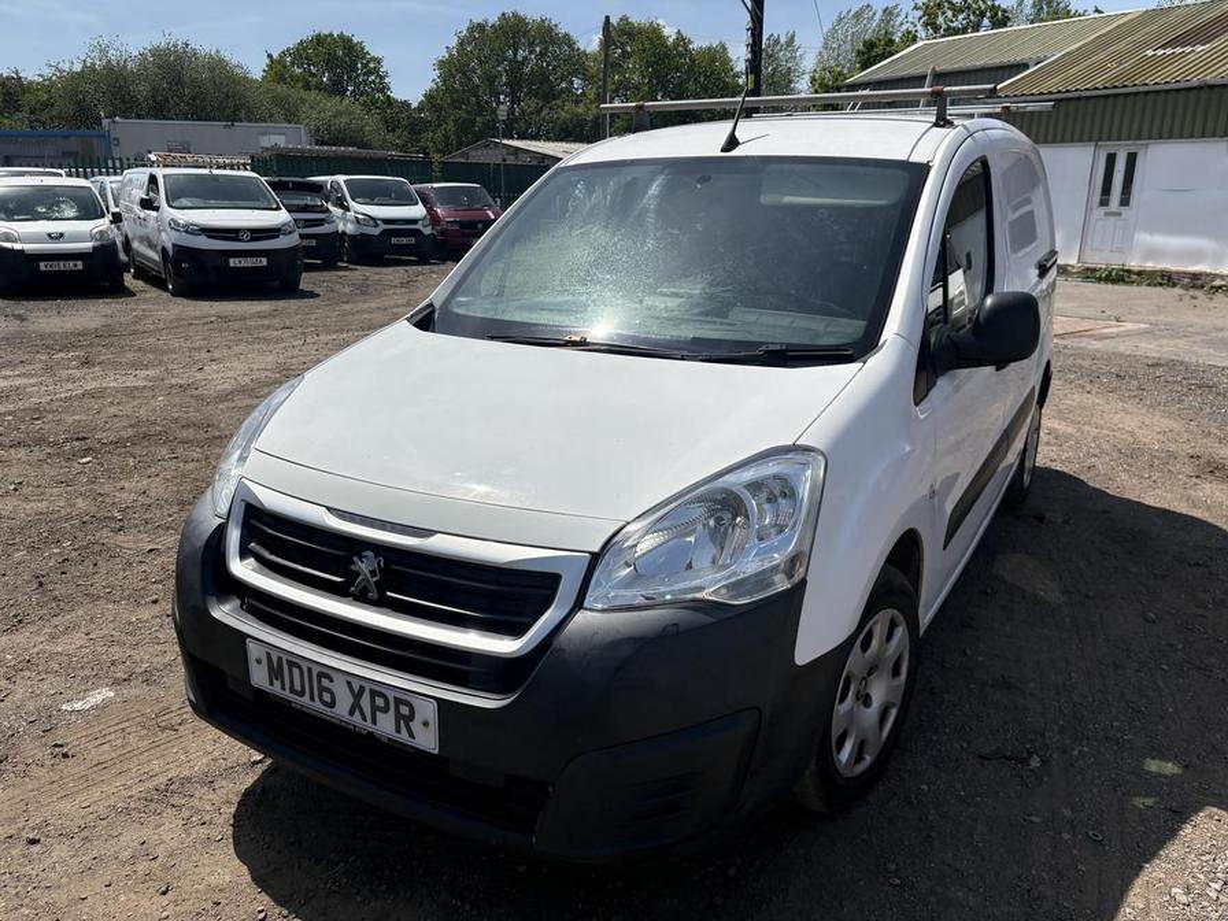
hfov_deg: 67.3
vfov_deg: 53.1
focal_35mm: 26
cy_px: 460
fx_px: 922
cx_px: 614
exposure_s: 1/7813
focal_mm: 5.96
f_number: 1.6
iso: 50
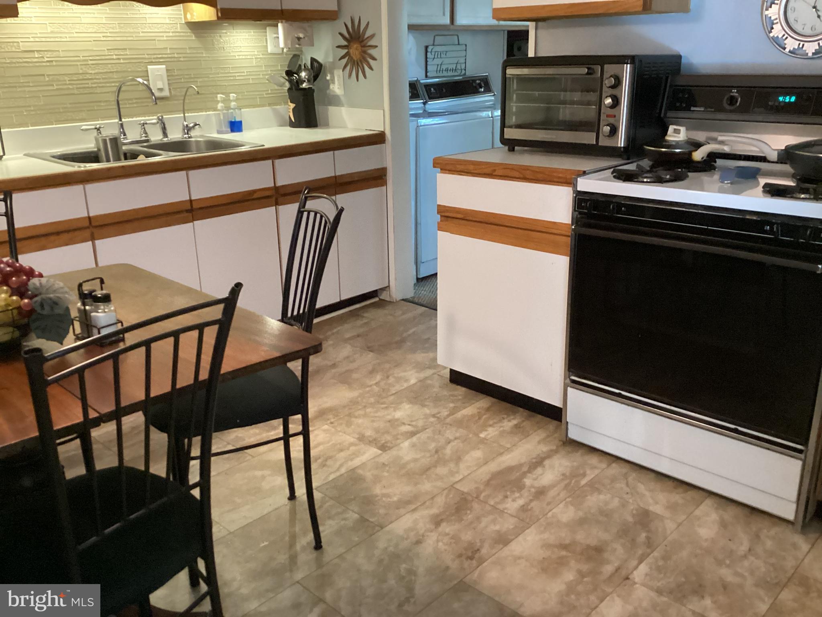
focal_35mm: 31
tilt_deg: -18.6
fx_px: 736
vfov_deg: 45.4
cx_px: 411
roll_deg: +0.5
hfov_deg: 58.4
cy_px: 308
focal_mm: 3.3
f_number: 2.4
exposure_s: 1/30
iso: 500
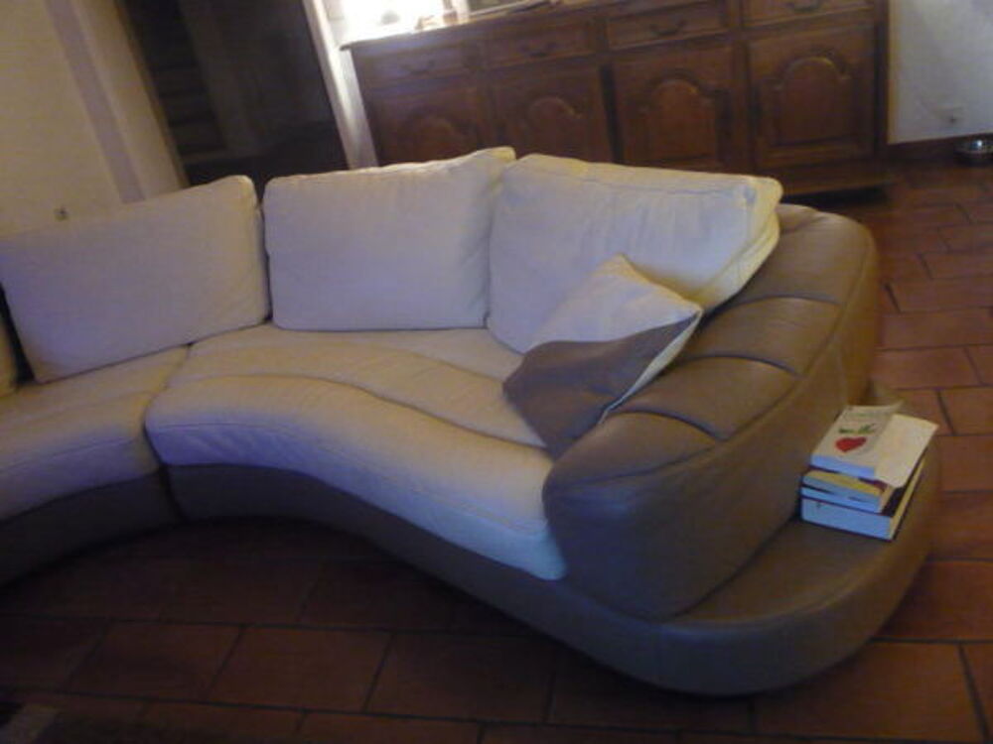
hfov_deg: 60.0
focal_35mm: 30
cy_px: 372
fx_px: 861
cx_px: 496
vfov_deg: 46.8
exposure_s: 1/8
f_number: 3.3
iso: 800
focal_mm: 5.2
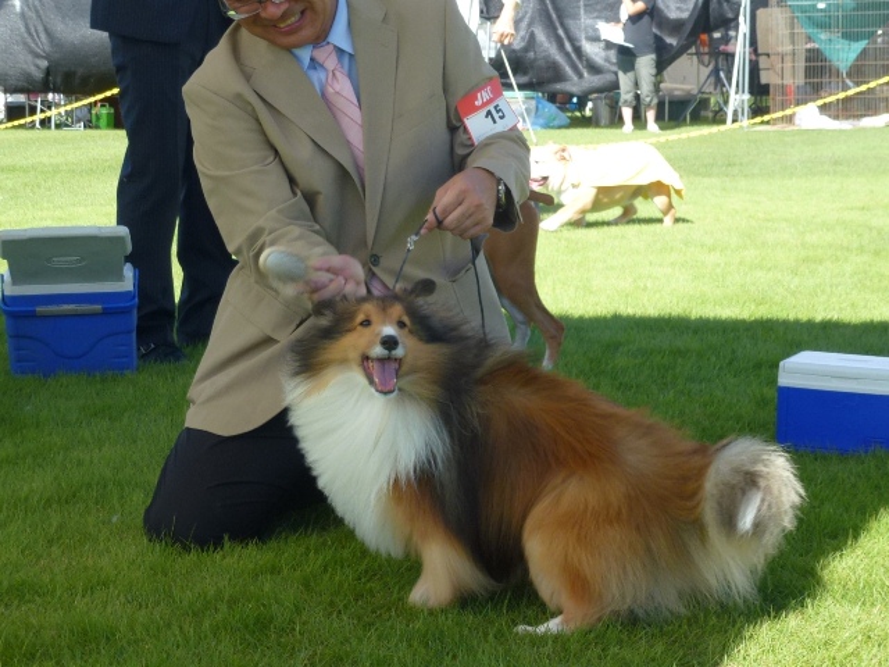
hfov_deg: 27.4
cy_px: 334
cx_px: 444
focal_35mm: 71
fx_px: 1823
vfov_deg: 20.7
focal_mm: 12.7
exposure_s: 1/250
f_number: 4.7
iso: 100
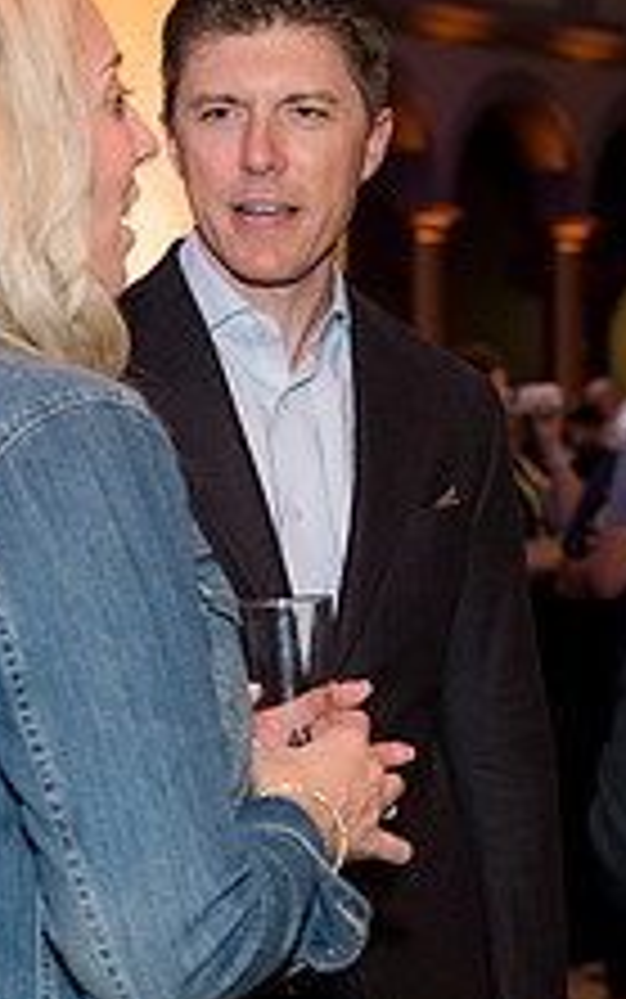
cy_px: 569
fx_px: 3599
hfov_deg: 9.9
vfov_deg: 15.8
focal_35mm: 132
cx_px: 230
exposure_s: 1/100
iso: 800
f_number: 4
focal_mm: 48
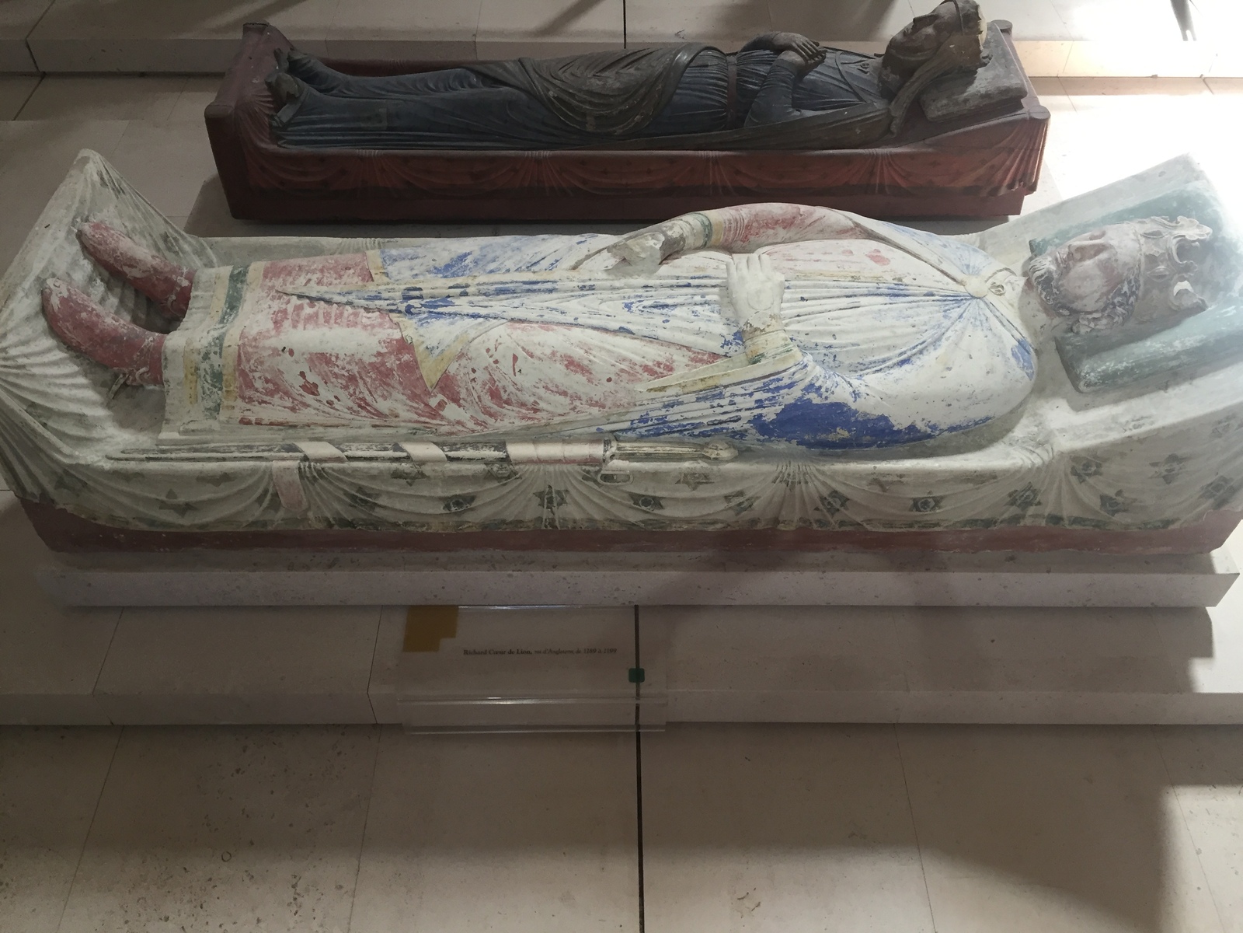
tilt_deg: -48.0
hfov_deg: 61.7
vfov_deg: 48.2
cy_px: 466
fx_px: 1041
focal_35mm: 29
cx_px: 622
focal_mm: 4.15
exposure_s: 1/33
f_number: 2.2
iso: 125
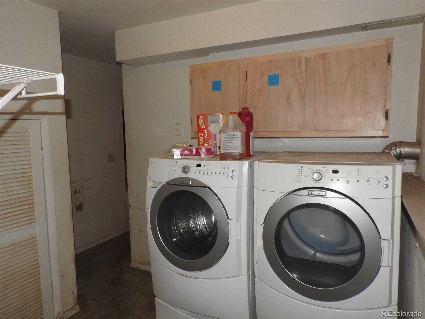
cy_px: 160
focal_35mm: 24
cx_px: 212
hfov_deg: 71.6
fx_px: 295
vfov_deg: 56.8
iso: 200
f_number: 7.6
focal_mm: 4.3
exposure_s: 1/30
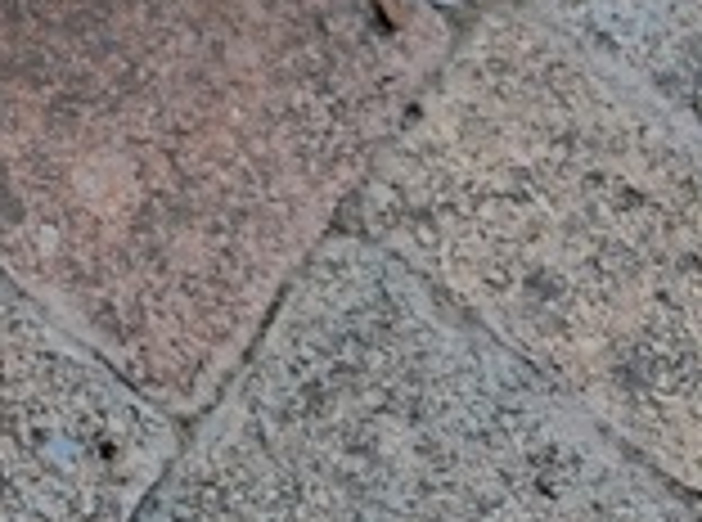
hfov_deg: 15.9
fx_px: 2163
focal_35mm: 107
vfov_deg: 12.3
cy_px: -497
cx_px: -531
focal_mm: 3.98
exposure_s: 1/120
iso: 50
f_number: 1.8
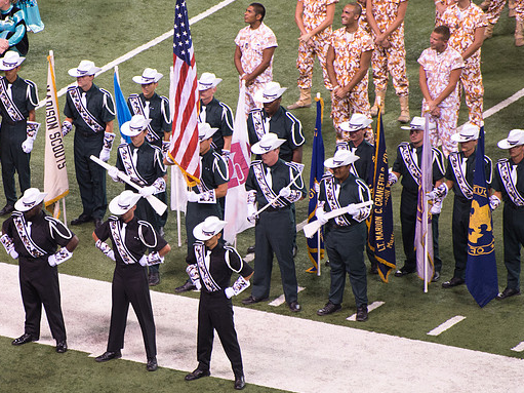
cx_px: 131
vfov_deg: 3.1
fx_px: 7143
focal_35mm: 472
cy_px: 214
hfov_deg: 4.2
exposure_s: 1/320
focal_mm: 300
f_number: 5.6
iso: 1800
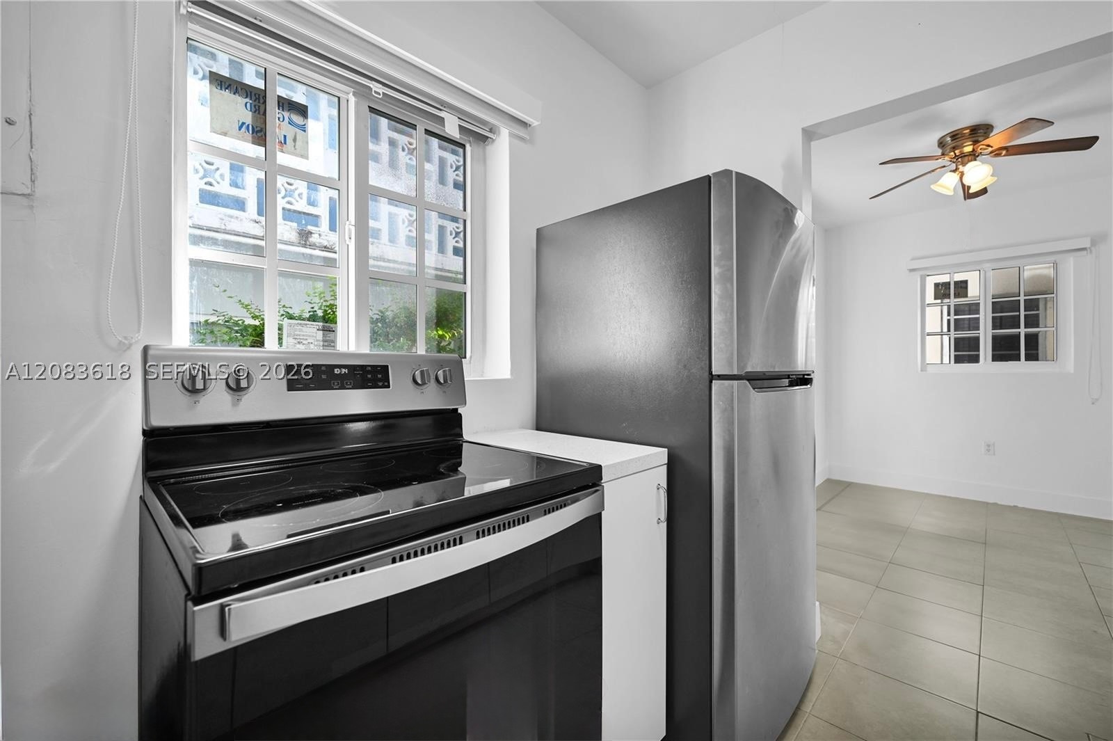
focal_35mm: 14
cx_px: 556
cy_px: 370
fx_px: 433
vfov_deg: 81.1
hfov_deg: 104.3
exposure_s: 1/50
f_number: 4
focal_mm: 14
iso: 100
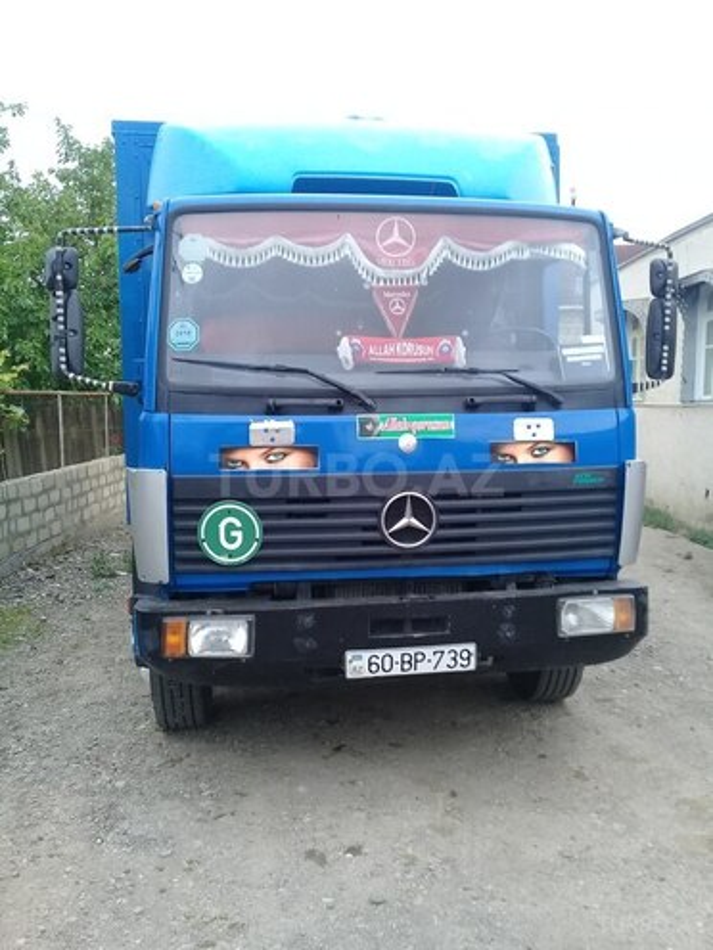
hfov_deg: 45.4
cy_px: 475
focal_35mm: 31
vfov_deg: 58.4
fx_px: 851
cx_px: 356
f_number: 2.2
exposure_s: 1/132
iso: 50
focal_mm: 3.3
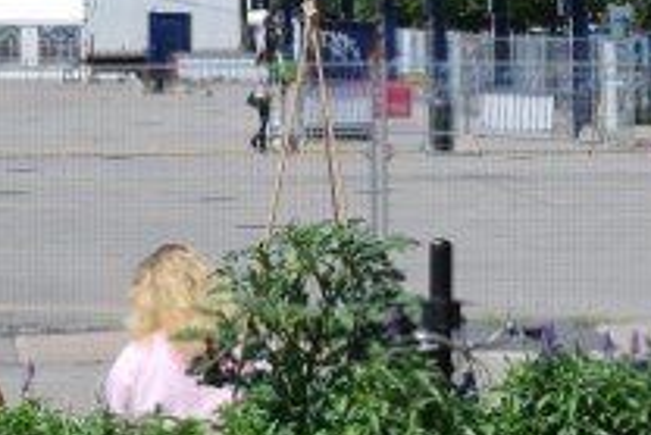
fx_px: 4669
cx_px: -290
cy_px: -250
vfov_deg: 5.3
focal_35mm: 258
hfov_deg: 7.8
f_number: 9
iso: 100
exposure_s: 1/320
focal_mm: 50
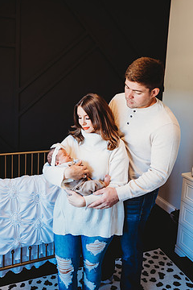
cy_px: 120
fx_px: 241
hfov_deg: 43.6
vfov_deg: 61.5
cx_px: 91
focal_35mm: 30
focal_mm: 24
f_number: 2
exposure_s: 1/200
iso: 320
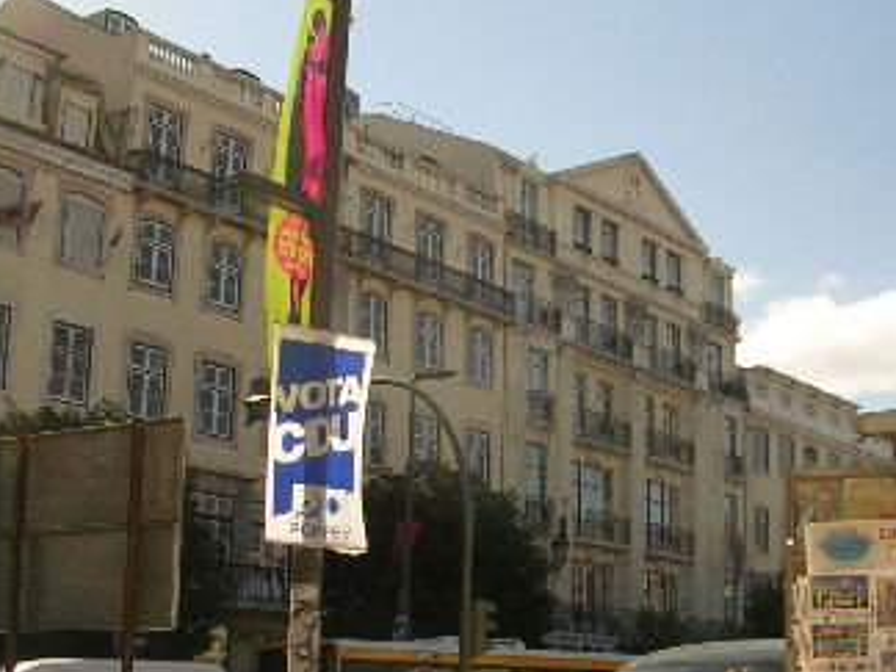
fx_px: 1553
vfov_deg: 24.4
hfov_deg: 31.9
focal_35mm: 60
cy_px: 346
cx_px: 592
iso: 50
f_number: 5.6
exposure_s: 1/293
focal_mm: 5.8
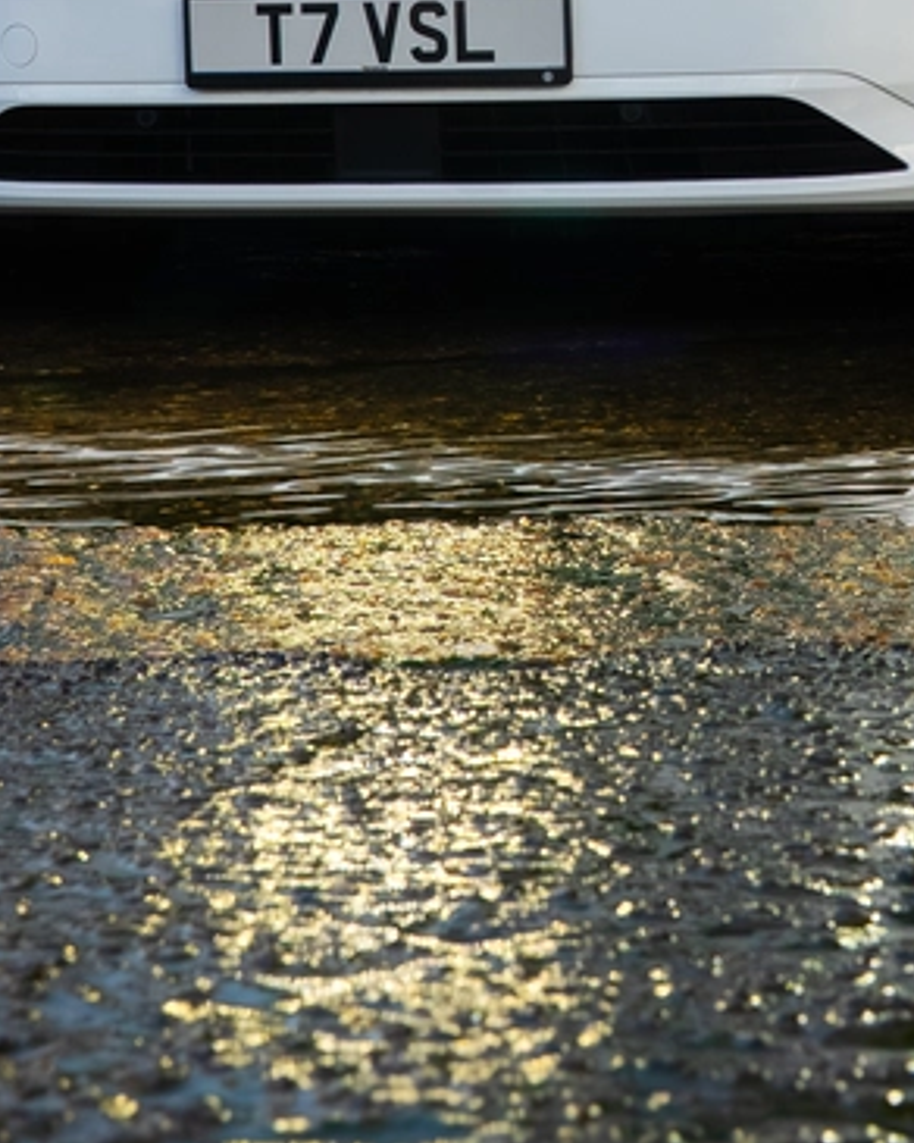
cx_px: 535
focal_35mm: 74
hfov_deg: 20.7
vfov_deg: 24.7
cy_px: 41
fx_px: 2502
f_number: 10
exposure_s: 1/80
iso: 500
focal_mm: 30
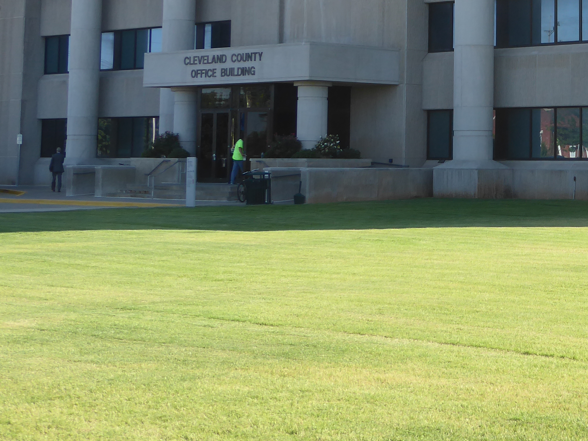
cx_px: 524
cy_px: -8
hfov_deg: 20.3
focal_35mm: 95
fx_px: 1614
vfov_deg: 15.3
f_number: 3.9
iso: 80
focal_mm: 7.8
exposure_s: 1/250
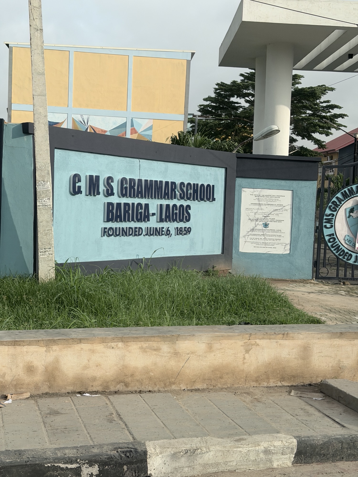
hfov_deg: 30.3
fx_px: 662
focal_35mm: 48
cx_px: 179
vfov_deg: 39.7
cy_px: 238
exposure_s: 1/566
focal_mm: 6.76
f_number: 1.78
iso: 64
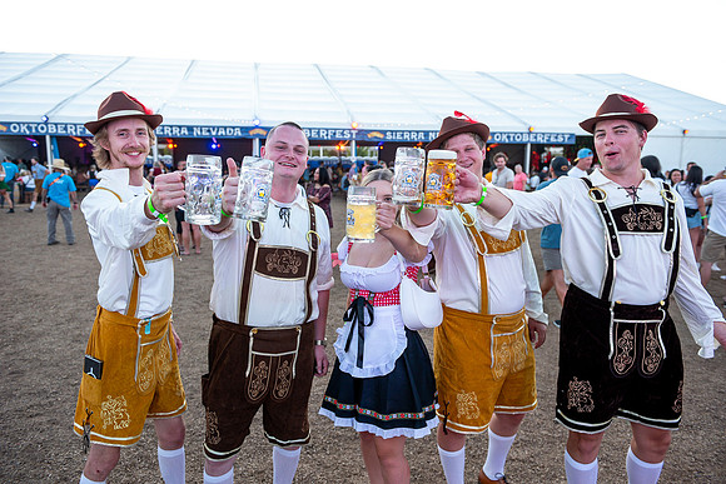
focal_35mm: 28
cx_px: 363
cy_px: 242
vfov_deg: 46.4
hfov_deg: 65.5
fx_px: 565
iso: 640
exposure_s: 1/320
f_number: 4
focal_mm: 28
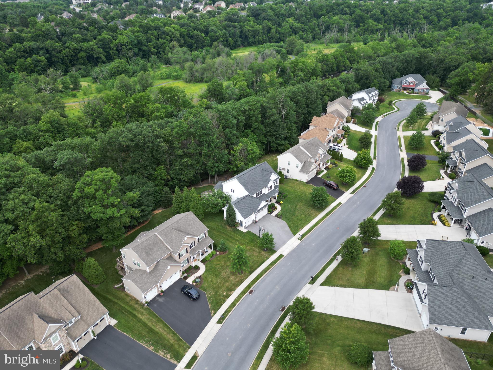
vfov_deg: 56.8
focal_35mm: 24
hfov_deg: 71.6
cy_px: 185
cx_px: 246
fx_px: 342
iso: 140
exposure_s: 1/500
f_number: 1.7
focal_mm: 6.72
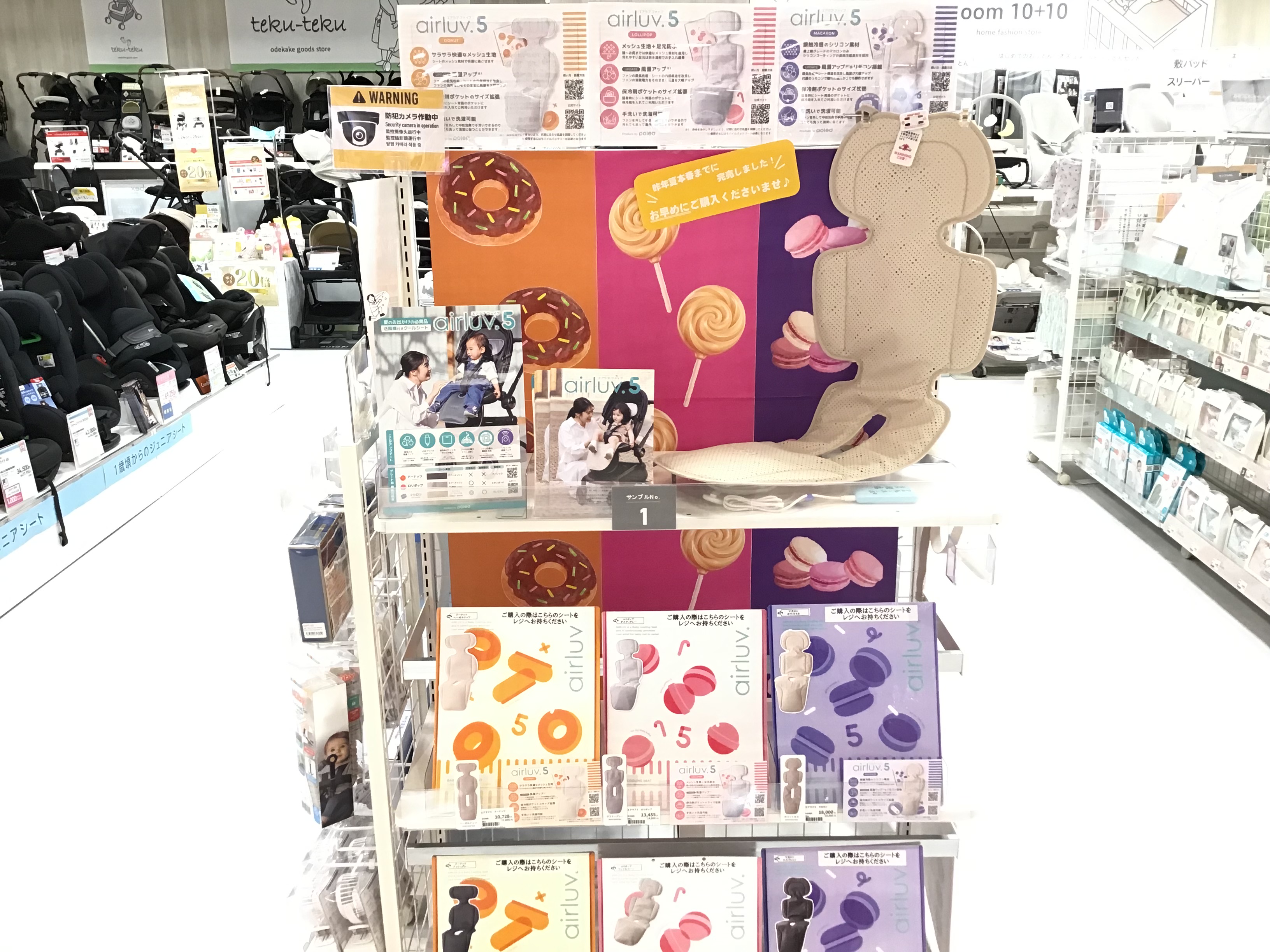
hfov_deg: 58.4
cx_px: 635
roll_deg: +0.5
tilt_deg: -16.1
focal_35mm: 31
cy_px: 476
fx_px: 1137
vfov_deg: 45.4
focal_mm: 3.3
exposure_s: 1/30
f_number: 2.4
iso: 80
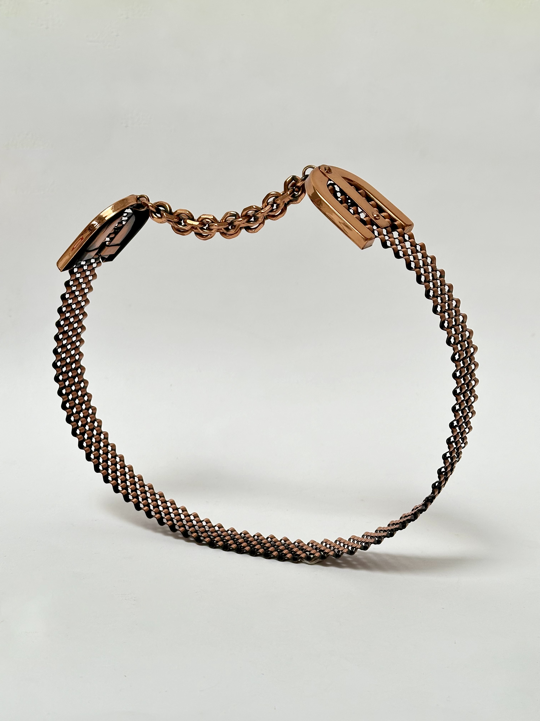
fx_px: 998
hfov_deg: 30.3
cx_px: 270
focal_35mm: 48
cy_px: 360
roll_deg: -1.5
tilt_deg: -10.1
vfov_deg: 39.7
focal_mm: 6.86
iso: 80
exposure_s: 1/70
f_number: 1.78
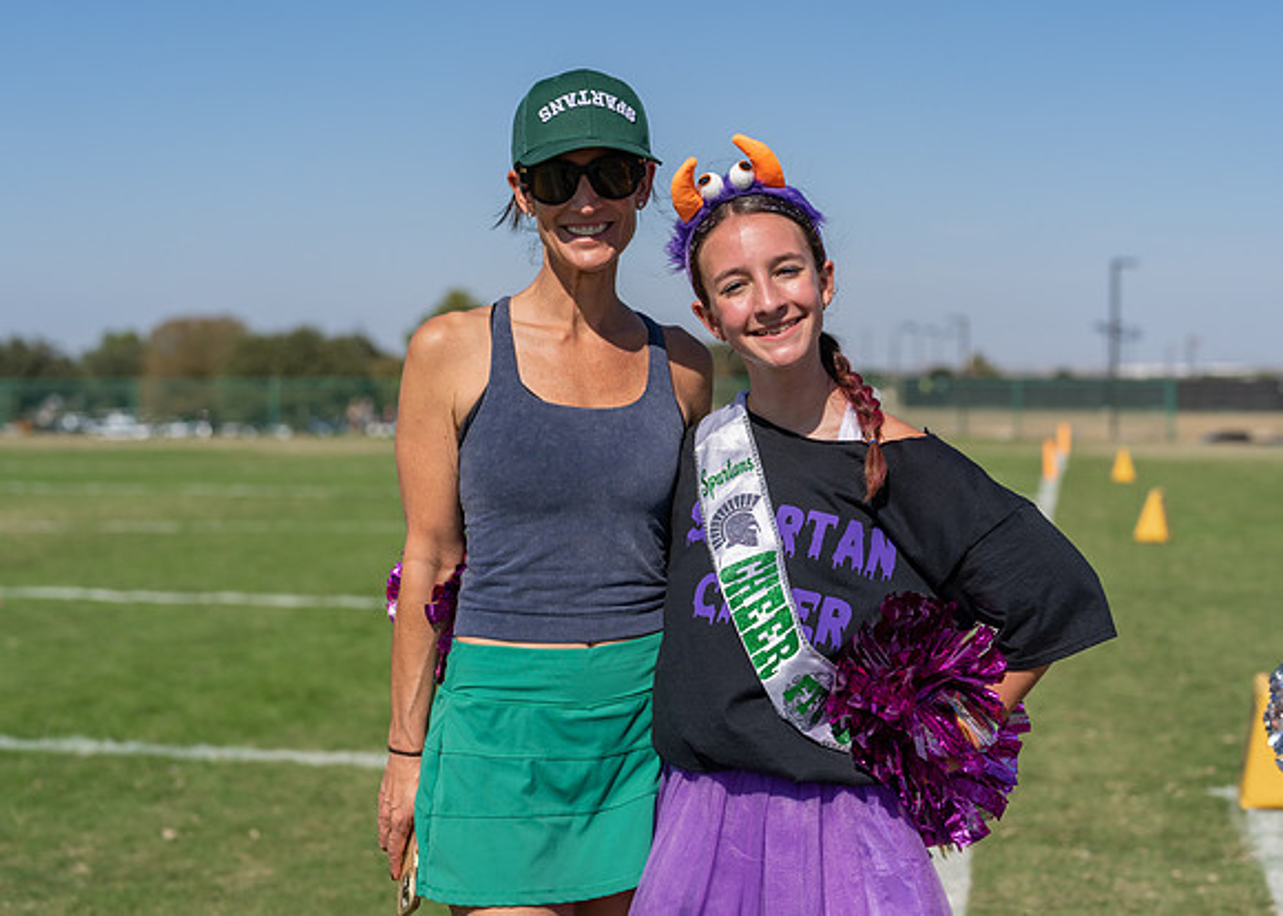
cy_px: 440
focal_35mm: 55
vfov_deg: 25.5
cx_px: 668
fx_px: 2021
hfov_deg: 35.2
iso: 100
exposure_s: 1/5000
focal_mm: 50
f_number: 2.5
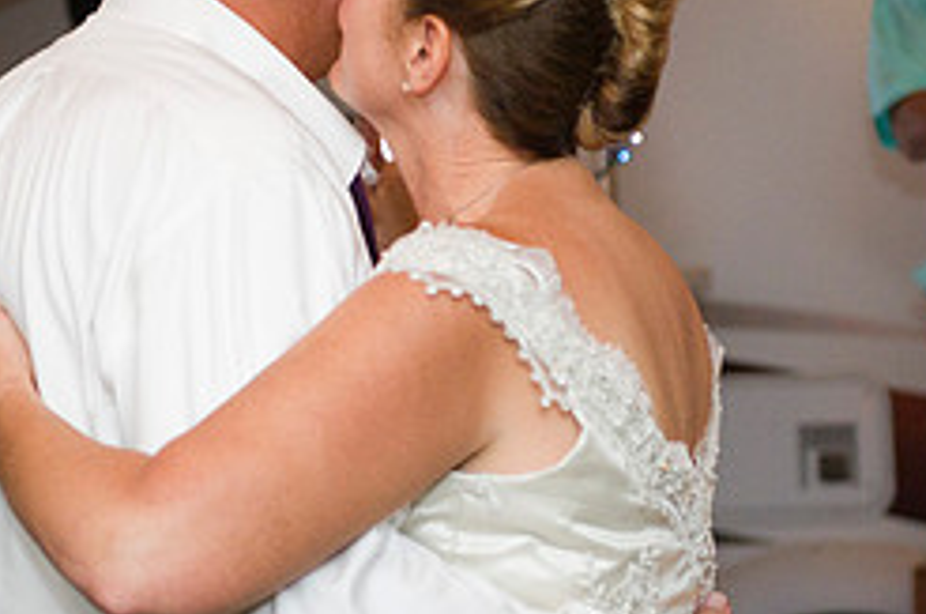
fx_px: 3517
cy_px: 294
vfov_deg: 10.0
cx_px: 474
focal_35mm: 137
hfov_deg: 15.0
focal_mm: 58
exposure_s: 1/60
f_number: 2.8
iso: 2000
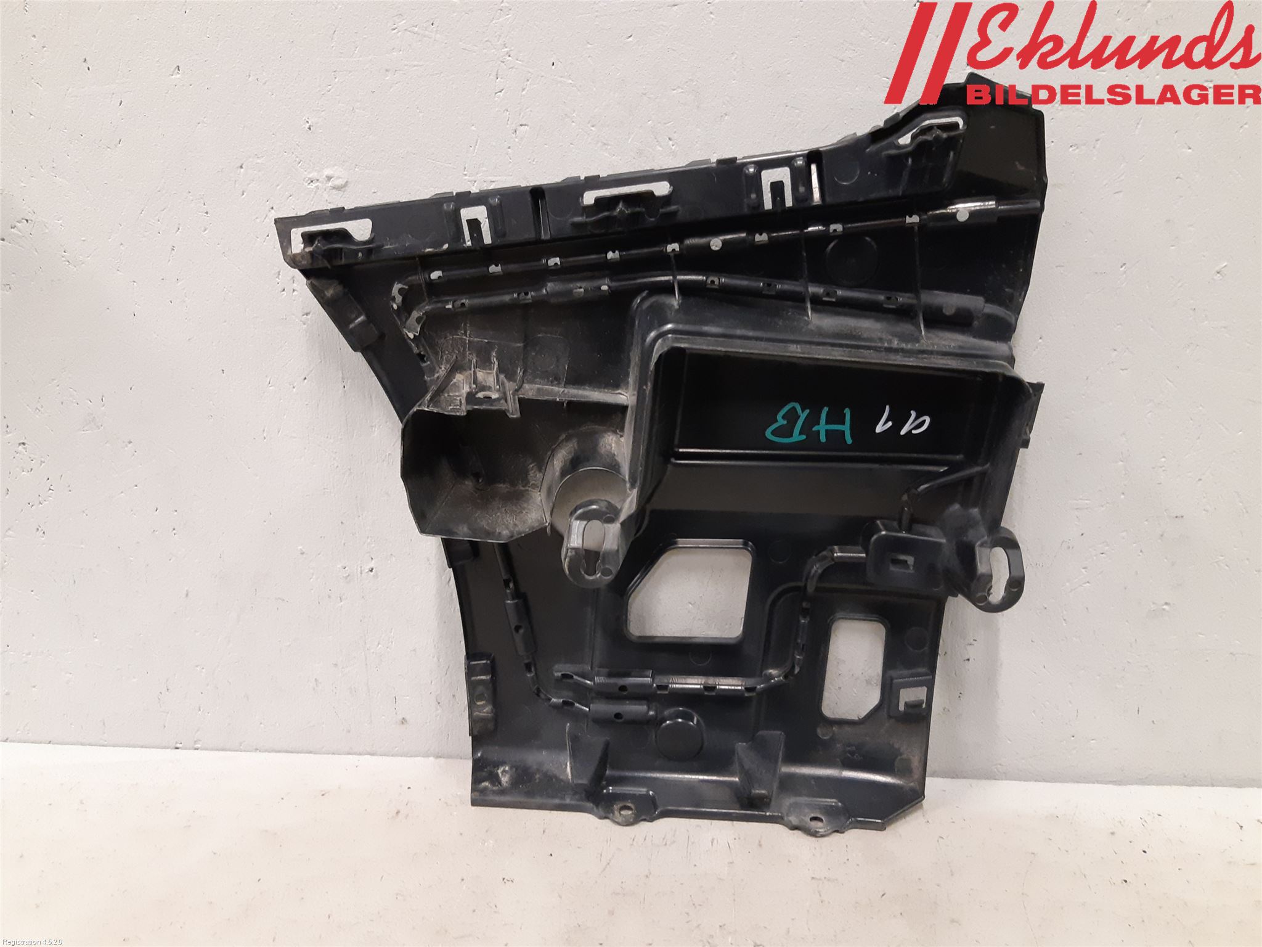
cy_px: 474
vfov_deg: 53.1
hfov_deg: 67.3
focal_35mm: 26
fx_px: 948
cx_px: 631
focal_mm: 3.93
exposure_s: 1/50
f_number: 1.7
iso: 320
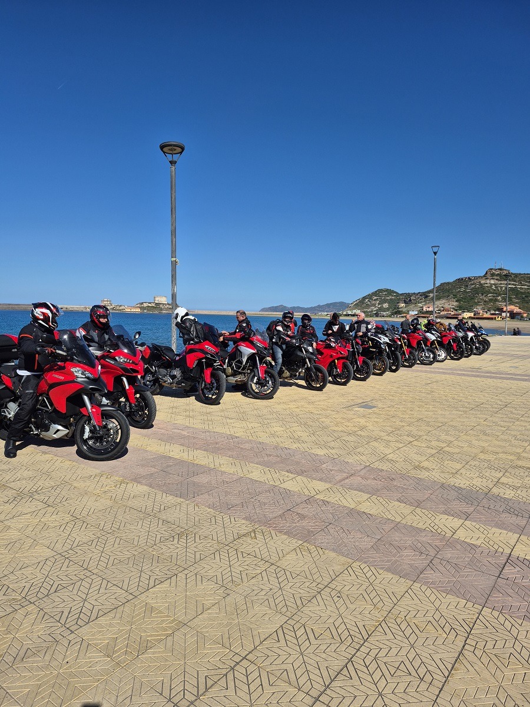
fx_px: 470
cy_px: 354
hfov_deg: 58.9
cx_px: 265
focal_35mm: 23
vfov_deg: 73.9
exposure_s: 1/3280
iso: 25
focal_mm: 5.4
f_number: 1.8
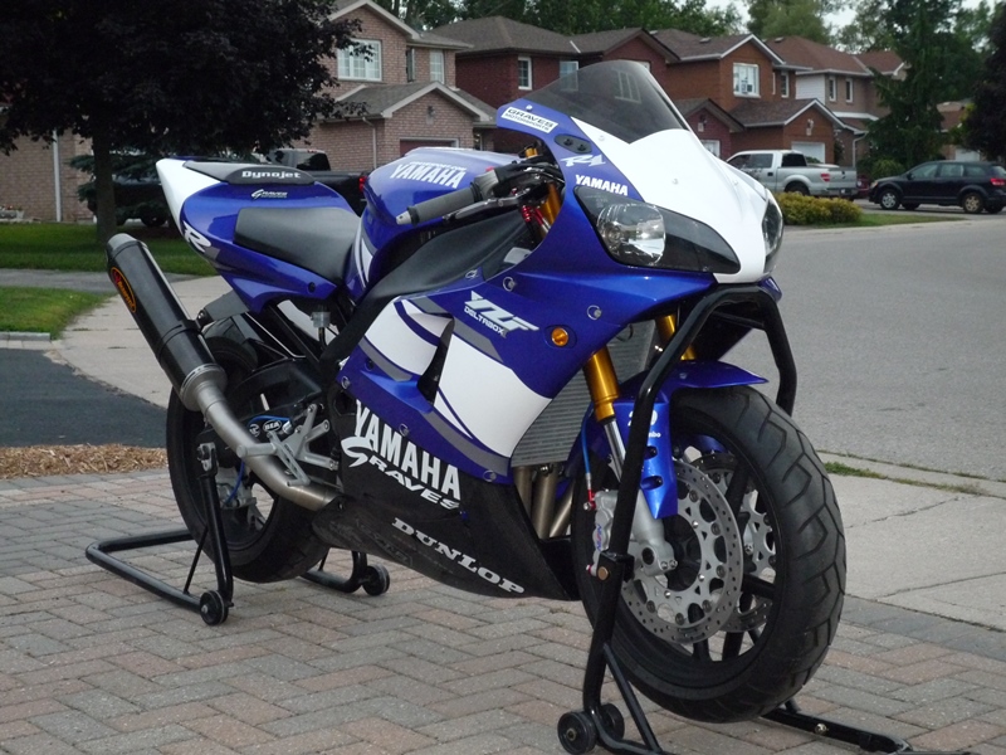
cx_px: 503
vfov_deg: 24.8
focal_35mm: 59
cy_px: 378
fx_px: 1715
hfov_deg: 32.7
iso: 400
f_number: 4.7
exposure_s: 1/40
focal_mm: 10.4
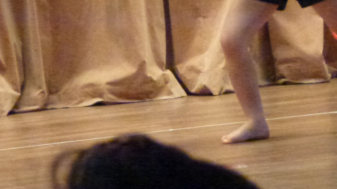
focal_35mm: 333
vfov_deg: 3.6
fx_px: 2975
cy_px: -22
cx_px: 166
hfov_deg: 6.5
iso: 1600
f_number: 5.4
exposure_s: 1/60
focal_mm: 30.1
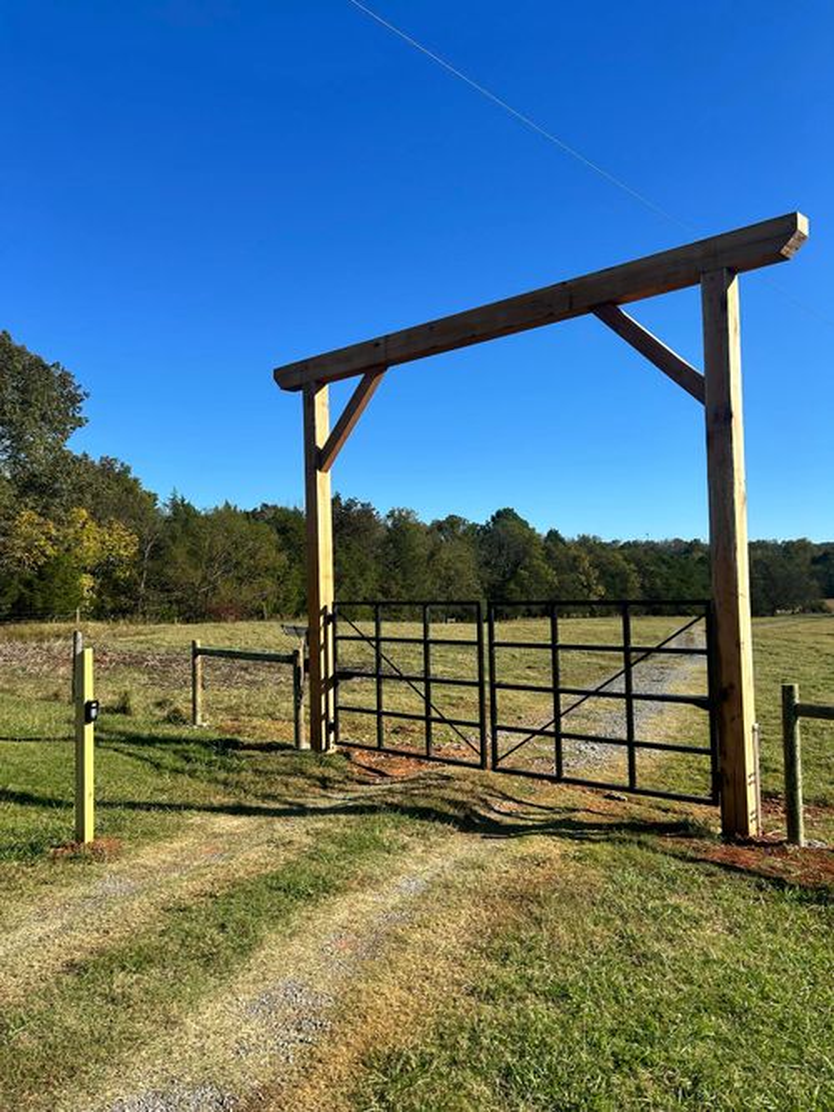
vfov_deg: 67.3
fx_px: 835
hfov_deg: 53.0
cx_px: 417
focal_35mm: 26
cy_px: 556
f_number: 1.5
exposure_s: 1/3356
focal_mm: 5.7
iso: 50
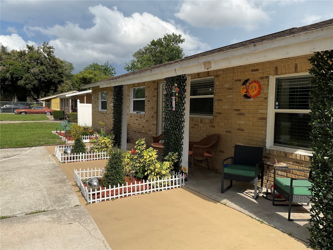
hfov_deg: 61.7
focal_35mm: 29
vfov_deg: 48.2
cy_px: 125
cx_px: 166
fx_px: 279
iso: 16
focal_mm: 3
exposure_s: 1/2141
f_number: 1.8
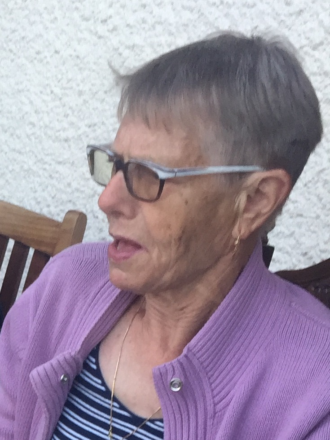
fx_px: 369
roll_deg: -0.6
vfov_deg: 61.7
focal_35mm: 29
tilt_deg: -23.1
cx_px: 165
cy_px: 220
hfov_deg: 48.2
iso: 50
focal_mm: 4.15
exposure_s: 1/100
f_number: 2.2
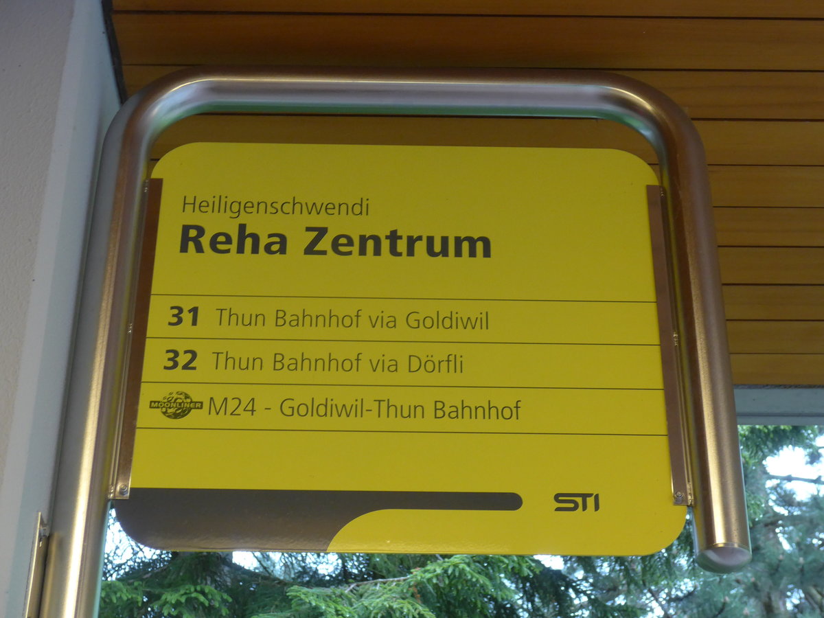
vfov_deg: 18.4
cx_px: 412
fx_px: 1904
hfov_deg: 24.4
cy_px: 309
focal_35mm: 80
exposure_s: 1/15
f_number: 4.4
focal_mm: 16
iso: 400
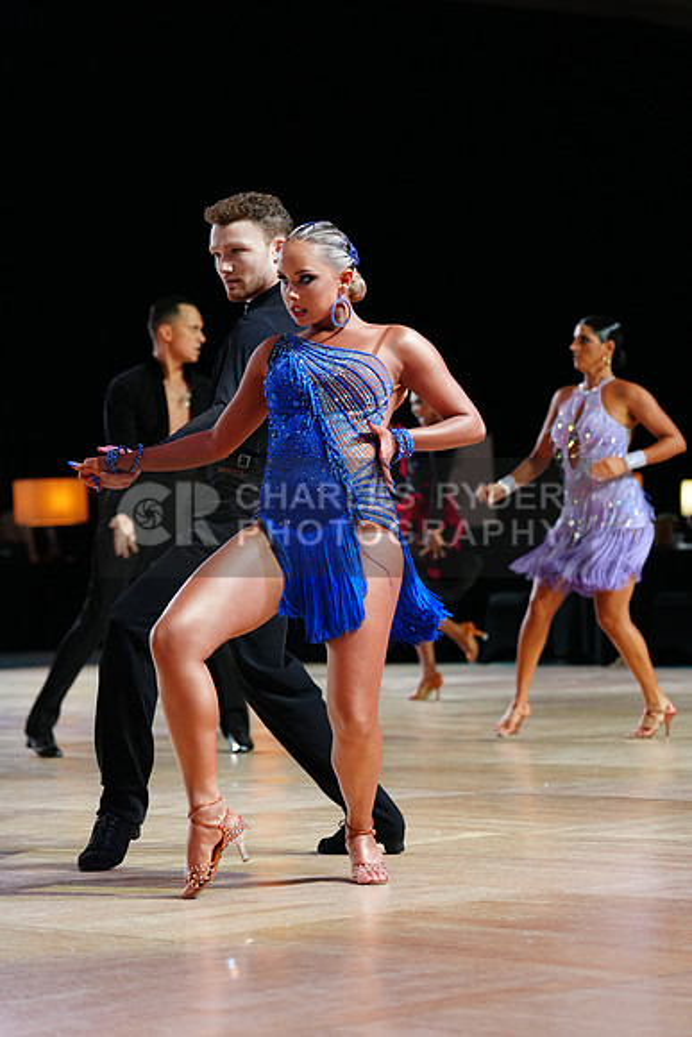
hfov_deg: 11.4
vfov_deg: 17.1
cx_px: 346
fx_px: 3458
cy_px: 518
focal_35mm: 120
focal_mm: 120
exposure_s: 1/320
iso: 2500
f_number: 4
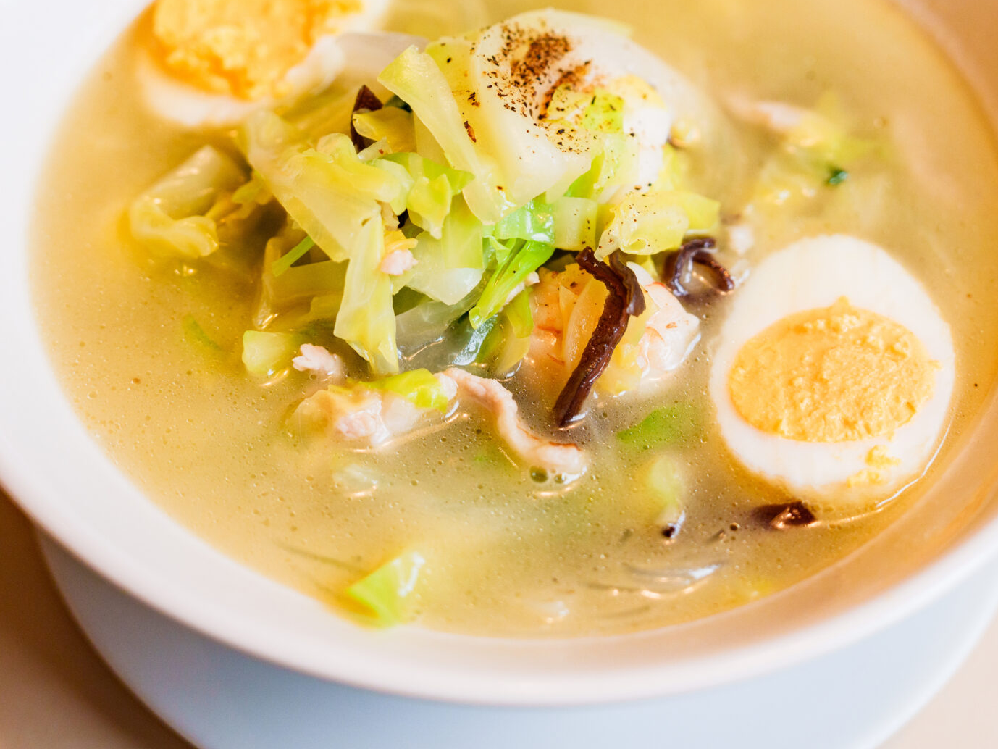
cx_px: 498
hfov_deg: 26.0
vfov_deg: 19.6
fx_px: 2163
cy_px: 278
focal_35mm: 75
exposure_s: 1/640
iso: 400
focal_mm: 42
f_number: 2.8
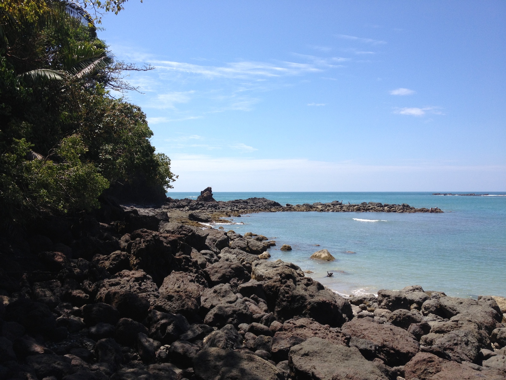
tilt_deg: -3.9
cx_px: 253
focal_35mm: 35
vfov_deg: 40.7
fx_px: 512
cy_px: 190
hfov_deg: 52.6
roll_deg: +0.7
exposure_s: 1/1577
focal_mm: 4.28
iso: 50
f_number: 2.4
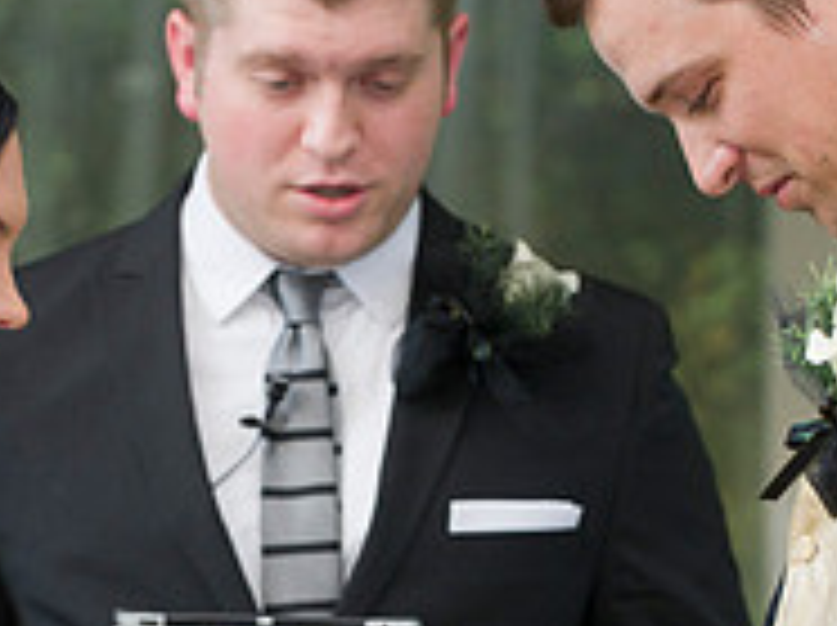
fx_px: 8404
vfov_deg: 4.3
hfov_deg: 5.7
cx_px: 297
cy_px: 590
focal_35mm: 348
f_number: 4
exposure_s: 1/125
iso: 800
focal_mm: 116
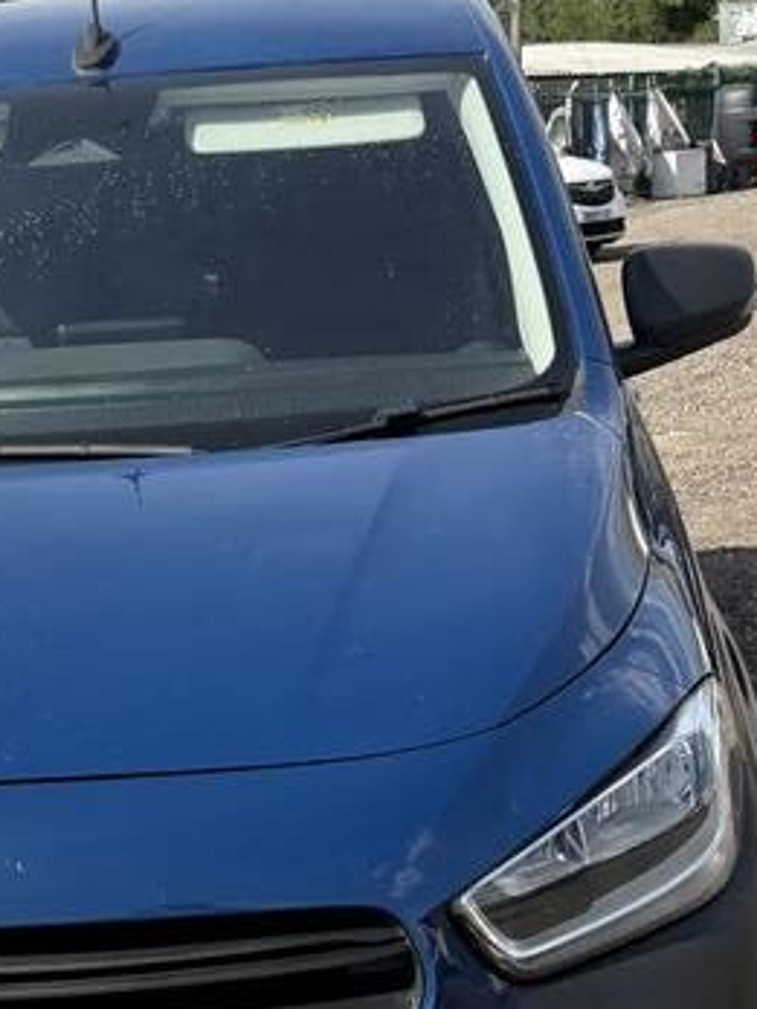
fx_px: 1954
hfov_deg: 21.6
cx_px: 122
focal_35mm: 67
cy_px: 533
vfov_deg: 29.0
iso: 50
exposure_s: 1/2865
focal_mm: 5.96
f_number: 1.6
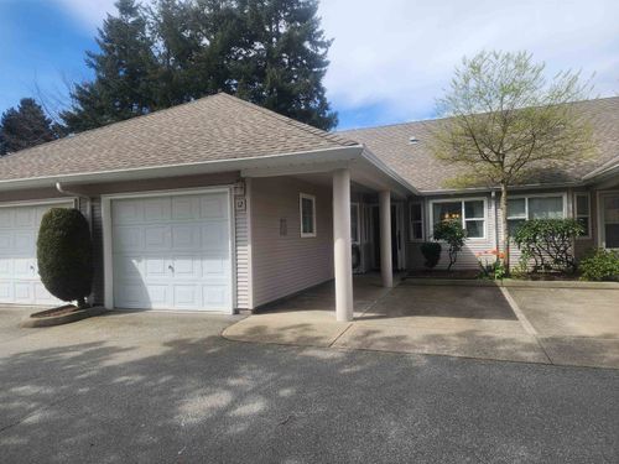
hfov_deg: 73.9
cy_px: 232
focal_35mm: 23
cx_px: 310
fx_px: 411
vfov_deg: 58.9
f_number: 1.8
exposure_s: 1/902
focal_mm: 6.4
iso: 12
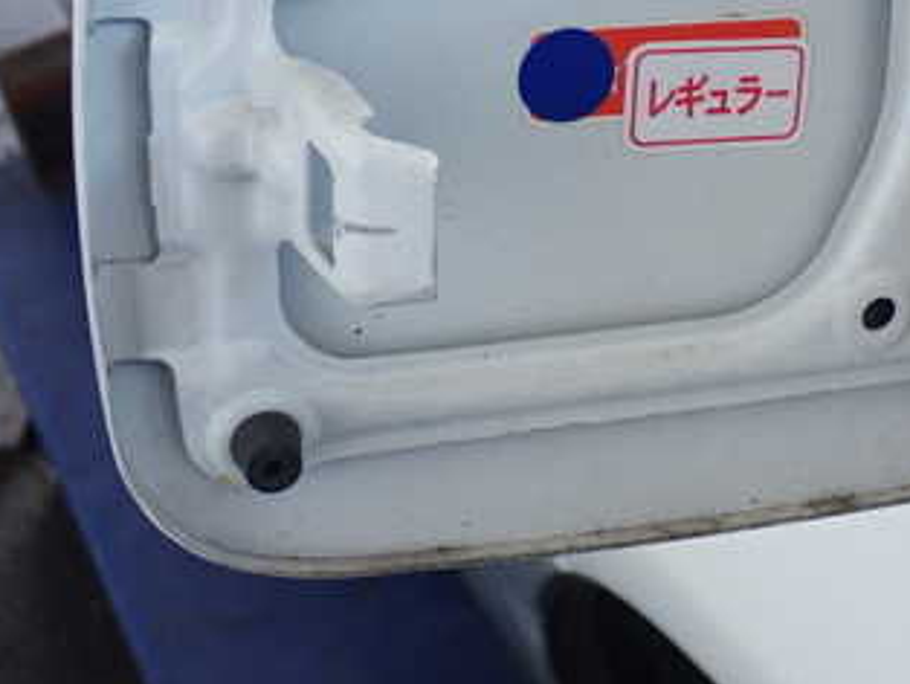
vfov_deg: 17.5
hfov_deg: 22.8
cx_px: 797
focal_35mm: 84
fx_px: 2210
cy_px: 162
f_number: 2.9
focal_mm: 7.84
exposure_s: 1/125
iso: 400
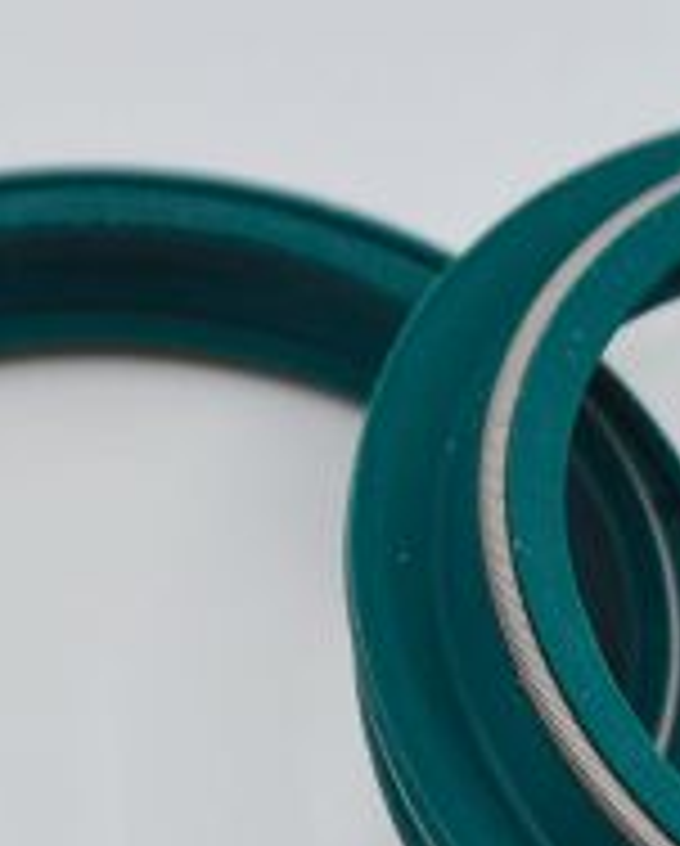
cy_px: 616
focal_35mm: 628
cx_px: 567
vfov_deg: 3.1
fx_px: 15760
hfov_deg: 2.5
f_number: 7.1
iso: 100
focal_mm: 105
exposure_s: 1/200
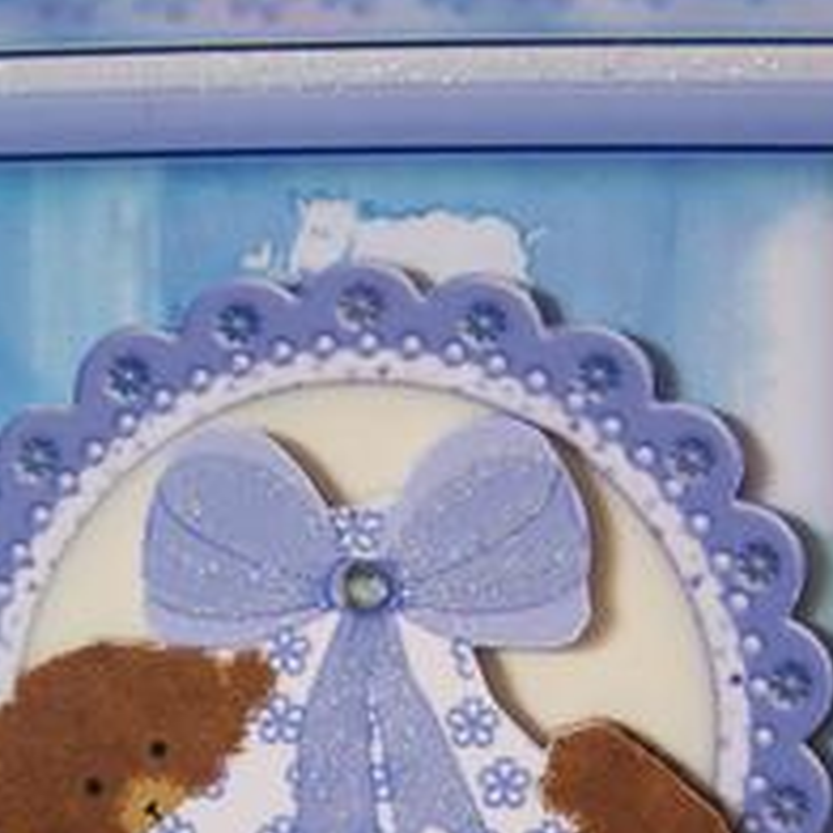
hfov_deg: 22.5
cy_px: 680
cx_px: 374
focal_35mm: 77
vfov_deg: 22.1
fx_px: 2096
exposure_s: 1/20
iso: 140
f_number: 2.8
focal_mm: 6.3
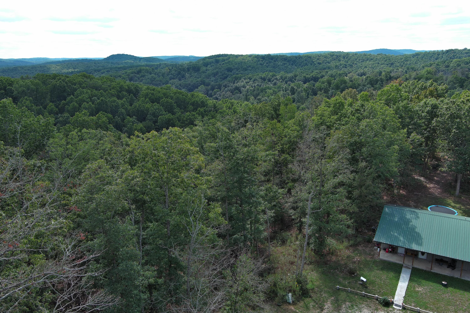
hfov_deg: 63.7
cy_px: 156
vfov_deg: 45.0
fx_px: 379
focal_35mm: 29
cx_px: 235
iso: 100
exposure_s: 1/843
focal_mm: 10.57
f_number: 2.8
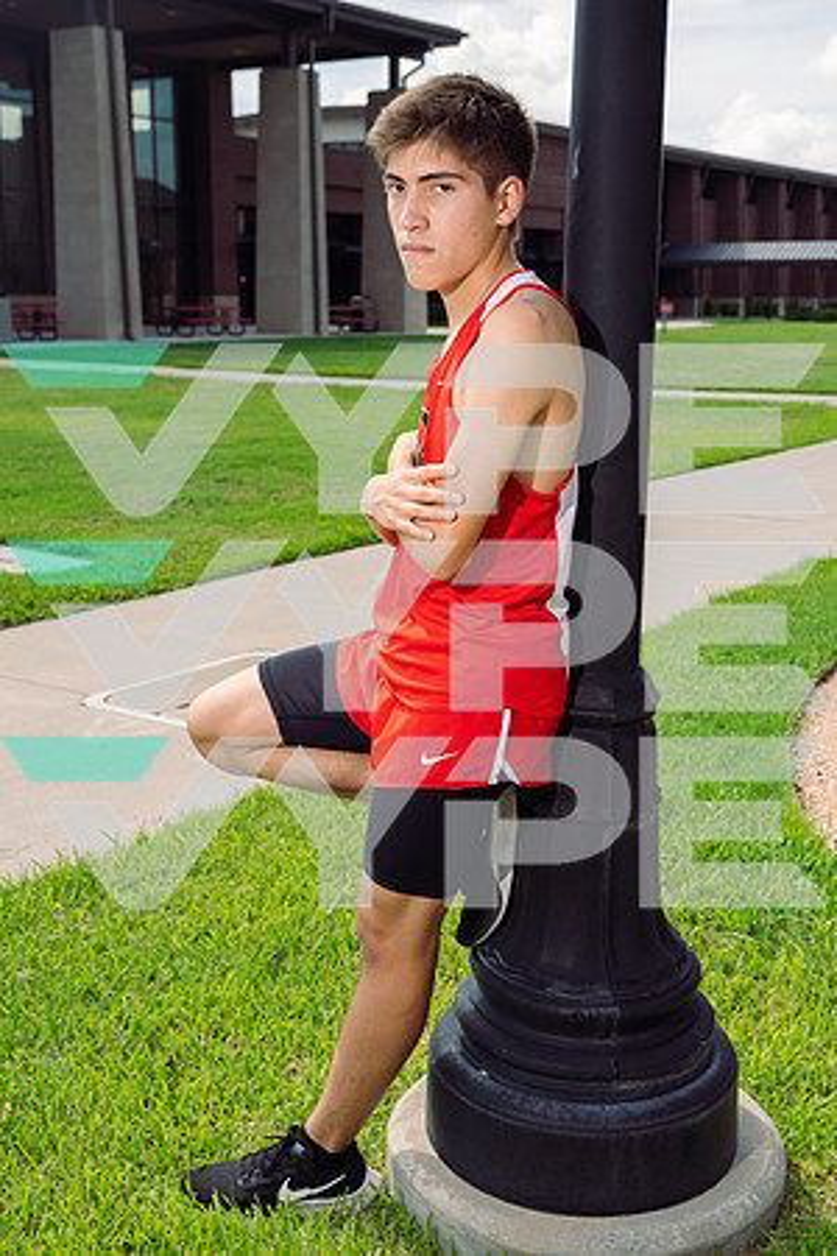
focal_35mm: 44
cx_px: 418
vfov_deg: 44.5
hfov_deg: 30.5
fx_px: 1534
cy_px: 628
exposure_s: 1/250
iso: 125
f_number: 6.3
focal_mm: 44
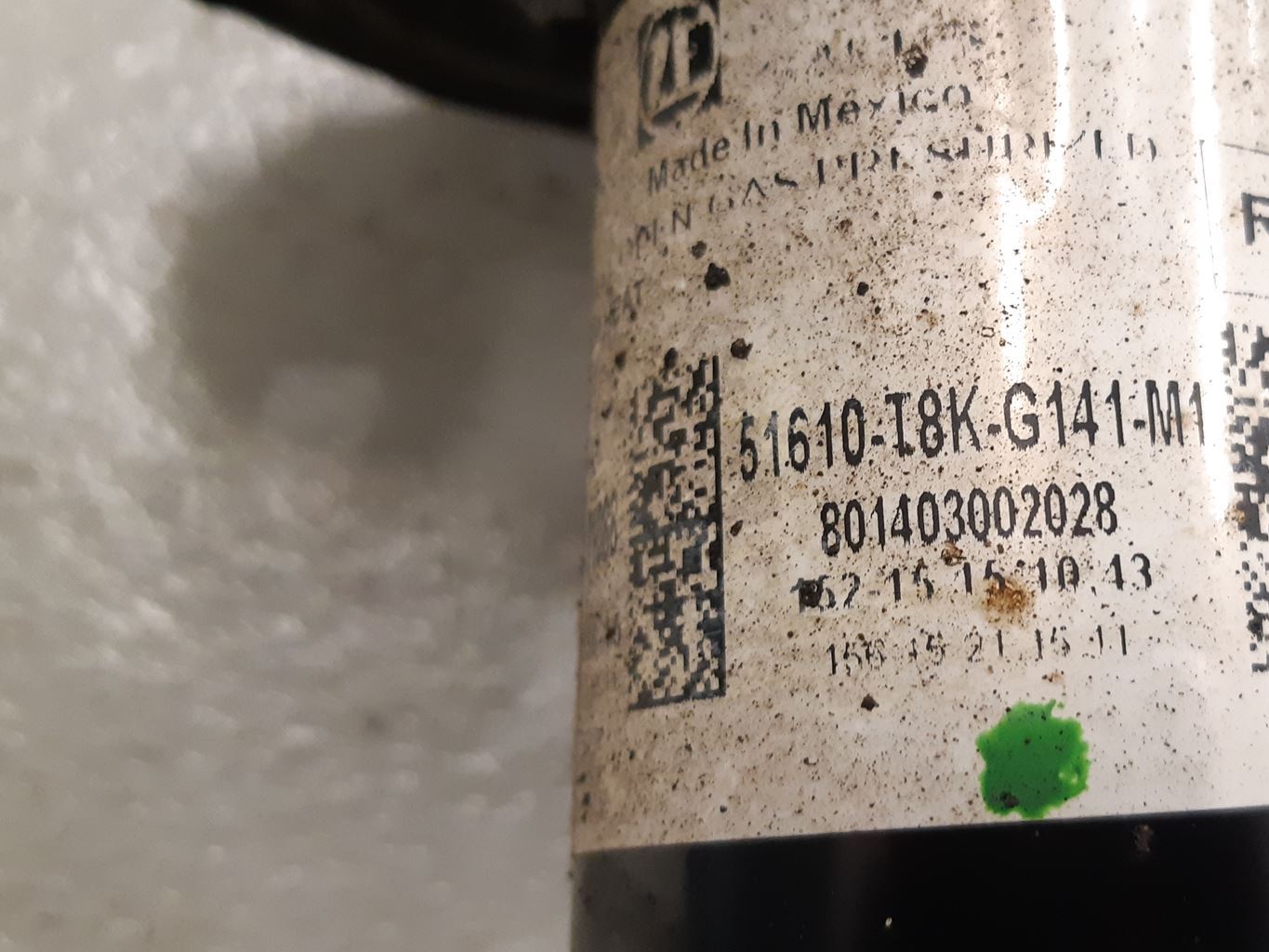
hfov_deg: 46.7
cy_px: 475
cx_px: 892
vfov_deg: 36.8
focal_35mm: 39
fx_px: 1430
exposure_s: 1/50
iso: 250
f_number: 1.7
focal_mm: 3.93
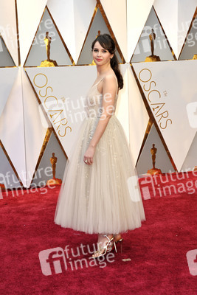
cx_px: 98
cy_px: 148
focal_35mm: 70
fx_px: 574
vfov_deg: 28.8
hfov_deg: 19.5
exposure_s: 1/250
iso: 1000
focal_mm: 70
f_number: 7.1
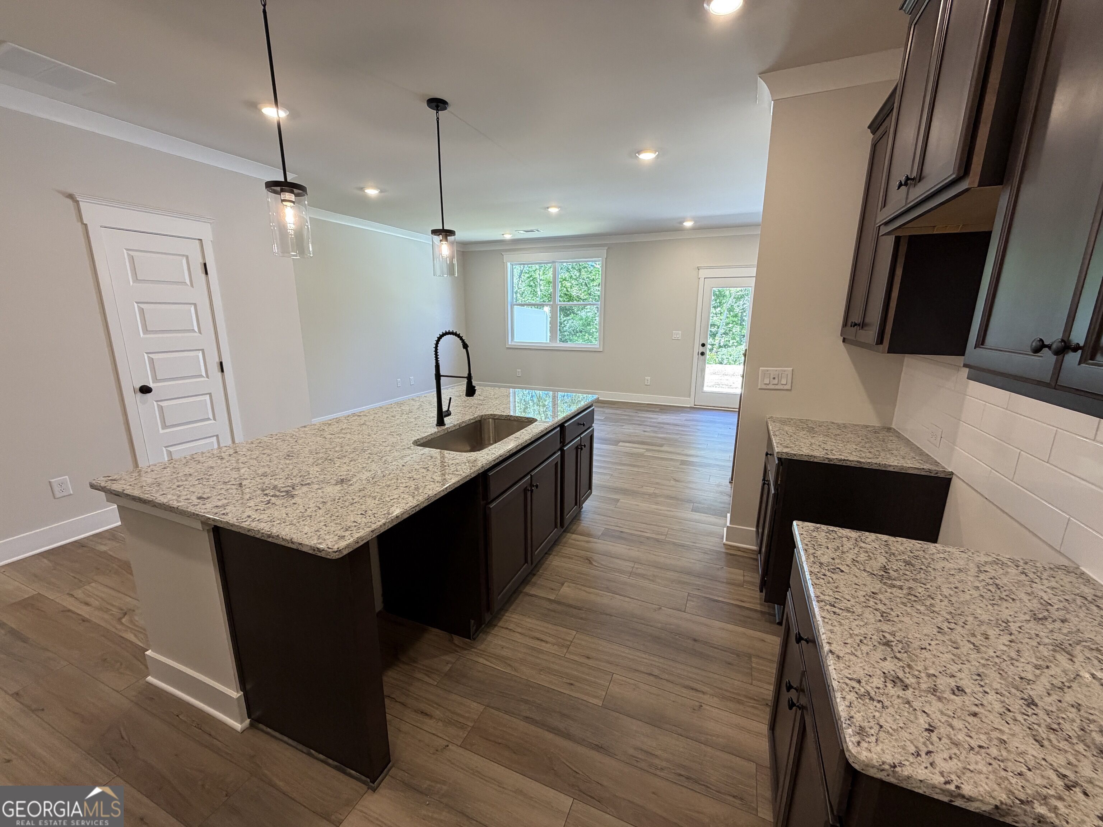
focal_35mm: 14
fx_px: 446
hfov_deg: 102.1
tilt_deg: -12.4
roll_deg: +0.5
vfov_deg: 85.7
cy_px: 414
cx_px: 552
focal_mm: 2.22
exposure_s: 1/120
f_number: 2.2
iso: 250
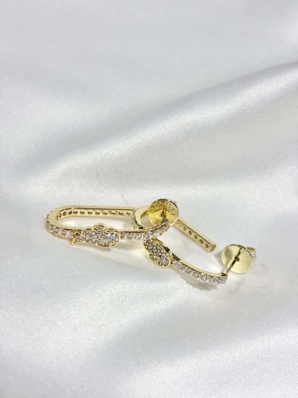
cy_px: 199
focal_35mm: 52
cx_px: 149
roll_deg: +8.2
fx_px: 597
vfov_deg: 36.8
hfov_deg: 28.0
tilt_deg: -40.1
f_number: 1.6
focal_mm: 5.96
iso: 32
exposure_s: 1/355
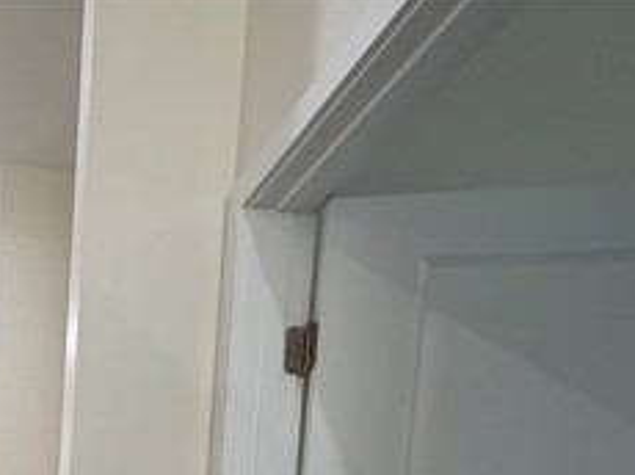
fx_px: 715
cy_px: 655
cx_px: -28
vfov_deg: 28.4
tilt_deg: -5.5
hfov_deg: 40.6
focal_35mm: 39
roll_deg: -2.8
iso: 200
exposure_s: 1/120
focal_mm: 2.22
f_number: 2.2
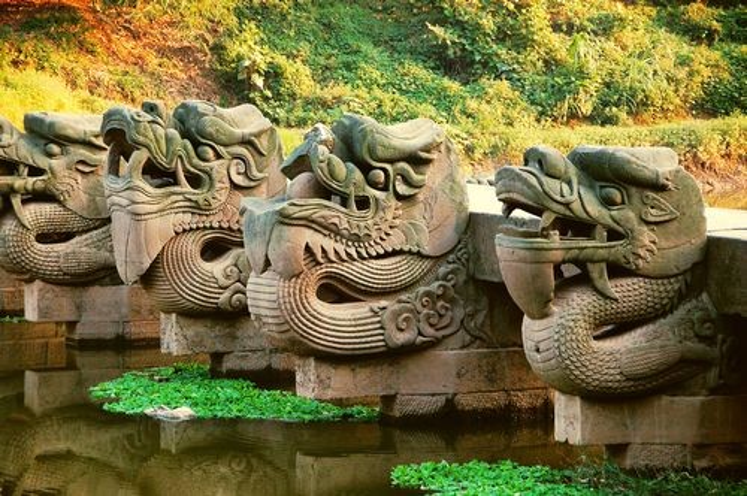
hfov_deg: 14.4
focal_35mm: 142
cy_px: 248
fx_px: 2953
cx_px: 374
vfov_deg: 9.6
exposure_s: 1/250
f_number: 5.3
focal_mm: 95
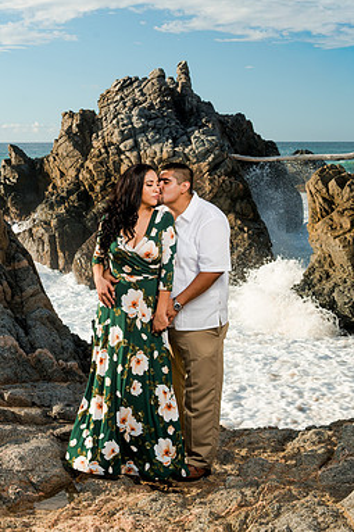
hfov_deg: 24.5
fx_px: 782
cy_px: 265
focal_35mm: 53
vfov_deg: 37.5
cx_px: 14
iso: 50
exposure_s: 1/100
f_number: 10
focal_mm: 35
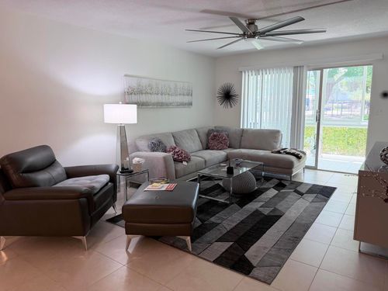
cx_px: 194
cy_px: 146
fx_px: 269
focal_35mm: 24
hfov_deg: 71.6
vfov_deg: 56.8
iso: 125
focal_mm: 6.76
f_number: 1.78
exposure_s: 1/60
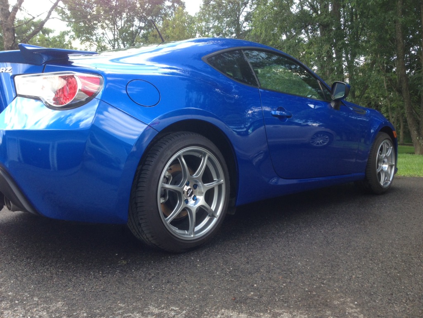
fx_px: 403
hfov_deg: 55.4
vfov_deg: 42.9
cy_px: 159
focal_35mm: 33
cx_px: 212
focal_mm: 4.1
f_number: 2.4
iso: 50
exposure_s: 1/157
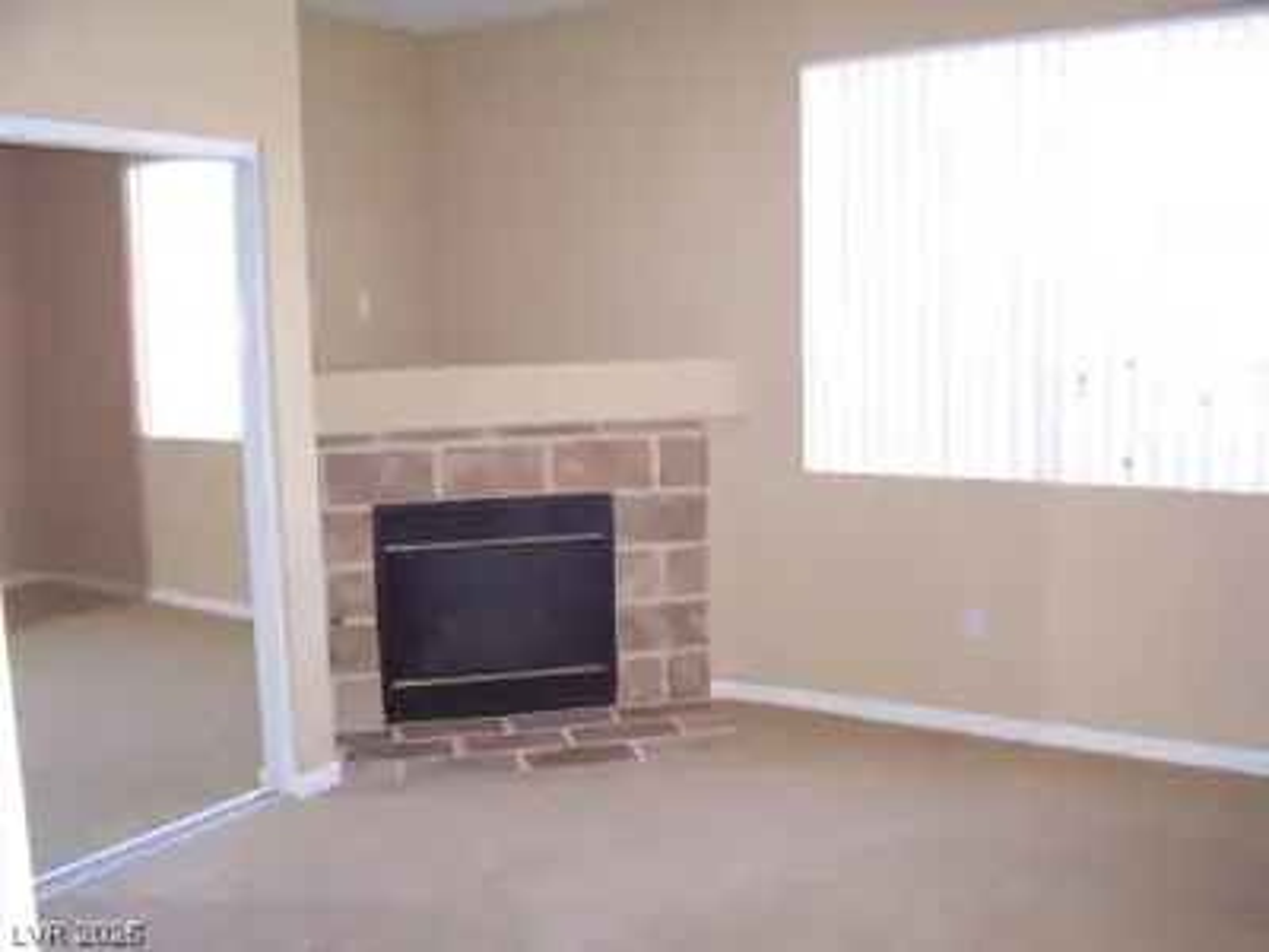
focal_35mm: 34
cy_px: 476
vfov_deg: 41.8
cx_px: 634
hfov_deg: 54.0
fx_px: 1246
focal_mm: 5.6
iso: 125
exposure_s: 1/60
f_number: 2.7
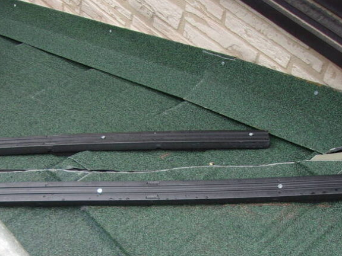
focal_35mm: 60
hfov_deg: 32.1
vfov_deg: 24.0
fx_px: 593
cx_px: 195
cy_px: 206
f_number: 3
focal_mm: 4.9
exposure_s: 1/90
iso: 80
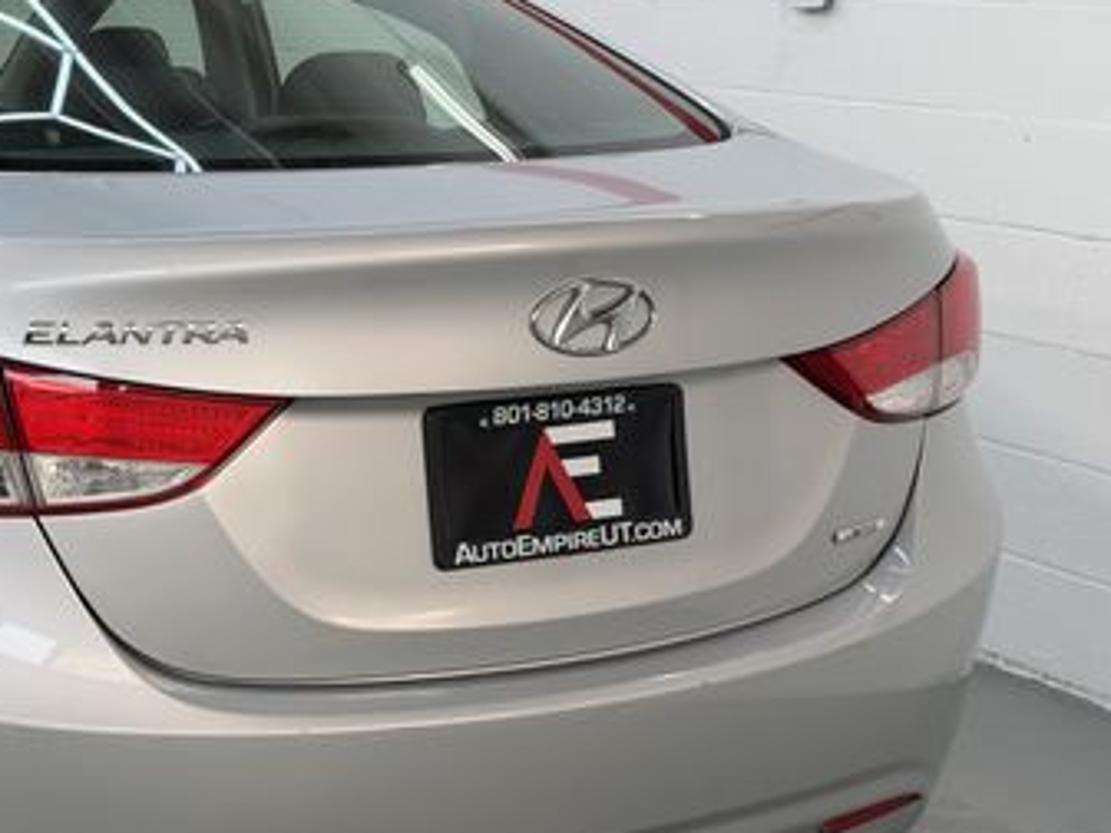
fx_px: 1894
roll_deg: -1.3
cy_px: 565
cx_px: 136
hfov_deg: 31.3
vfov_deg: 24.7
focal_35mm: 59
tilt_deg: -14.3
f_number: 1.8
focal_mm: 6.93
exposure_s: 1/229
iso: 64
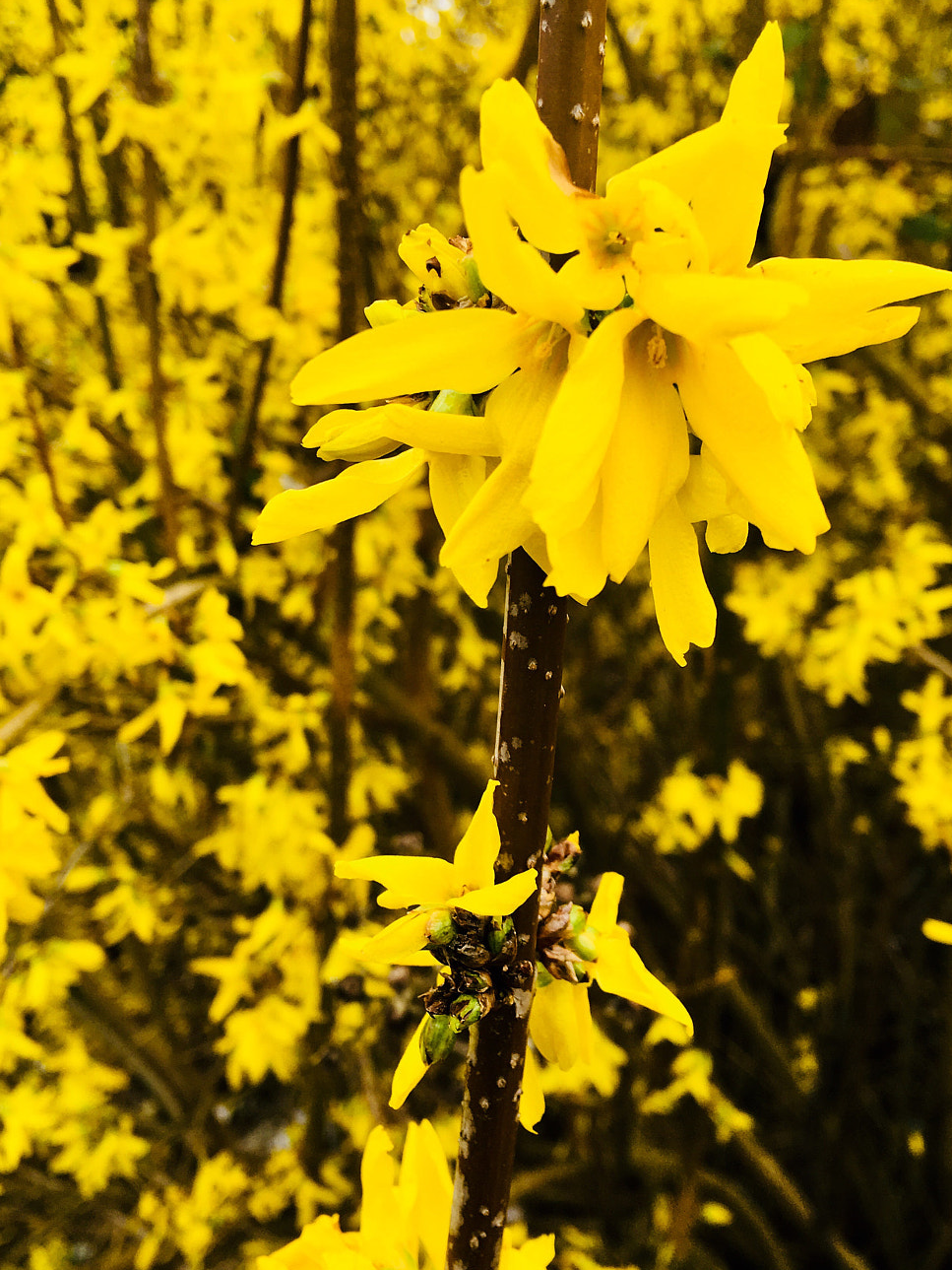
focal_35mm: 36
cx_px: 512
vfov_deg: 51.3
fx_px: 1320
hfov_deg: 39.6
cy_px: 649
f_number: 2.2
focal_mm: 4.15
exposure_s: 1/370
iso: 25
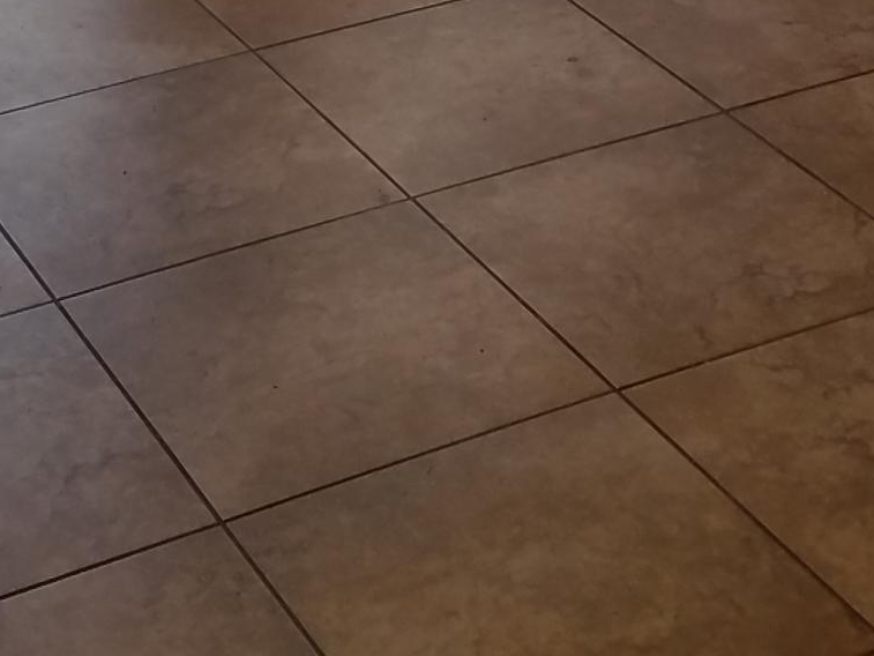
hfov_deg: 19.1
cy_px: -355
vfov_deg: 13.5
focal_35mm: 103
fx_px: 2601
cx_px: 413
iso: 50
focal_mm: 4.2
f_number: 1.7
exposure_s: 1/219
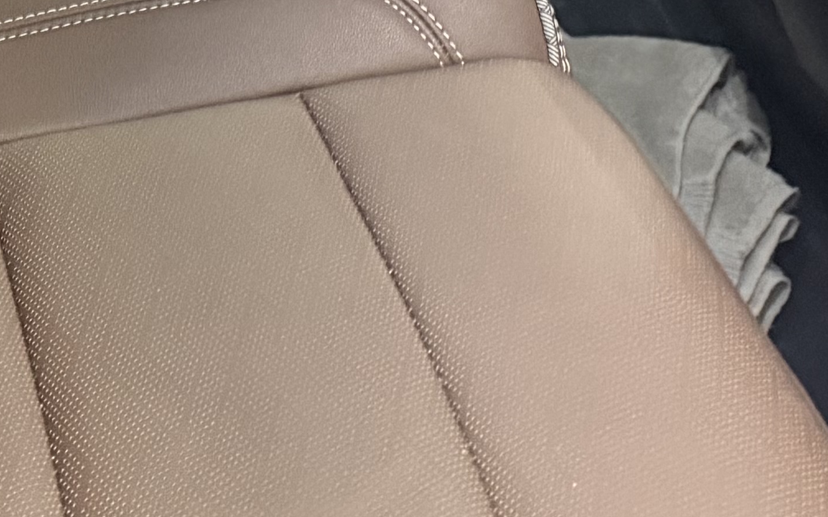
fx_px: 2301
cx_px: -197
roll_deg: -1.5
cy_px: -514
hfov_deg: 19.1
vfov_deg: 11.5
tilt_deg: -20.1
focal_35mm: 102
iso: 640
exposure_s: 1/40
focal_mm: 6.76
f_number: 1.78
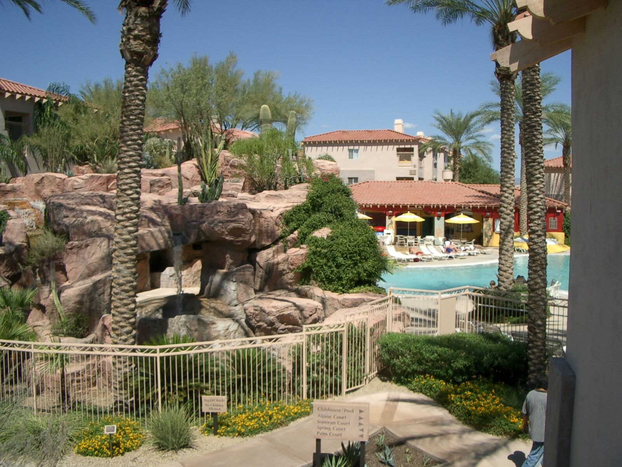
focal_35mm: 35
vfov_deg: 40.7
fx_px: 629
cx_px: 311
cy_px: 234
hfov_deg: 52.6
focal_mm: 5.8
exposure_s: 1/800
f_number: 4.3
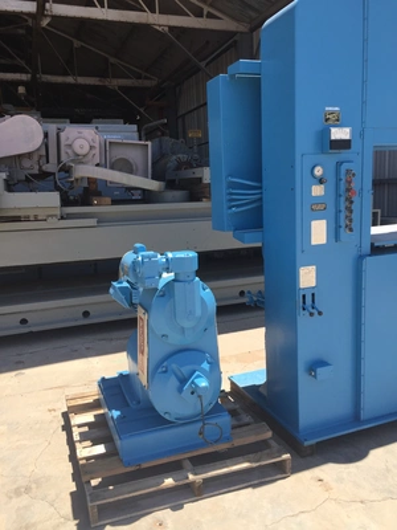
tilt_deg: -8.4
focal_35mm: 29
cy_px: 265
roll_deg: +2.2
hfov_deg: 48.2
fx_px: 443
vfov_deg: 61.7
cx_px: 198
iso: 32
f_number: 2.2
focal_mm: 4.15
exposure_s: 1/1319
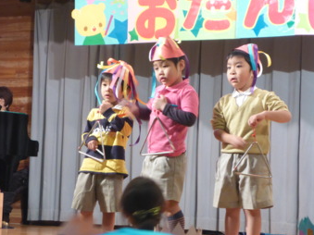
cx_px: 153
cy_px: 115
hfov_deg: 14.9
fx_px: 1197
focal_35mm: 132
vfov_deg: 11.2
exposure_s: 1/13
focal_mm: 22.8
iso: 800
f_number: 5.9
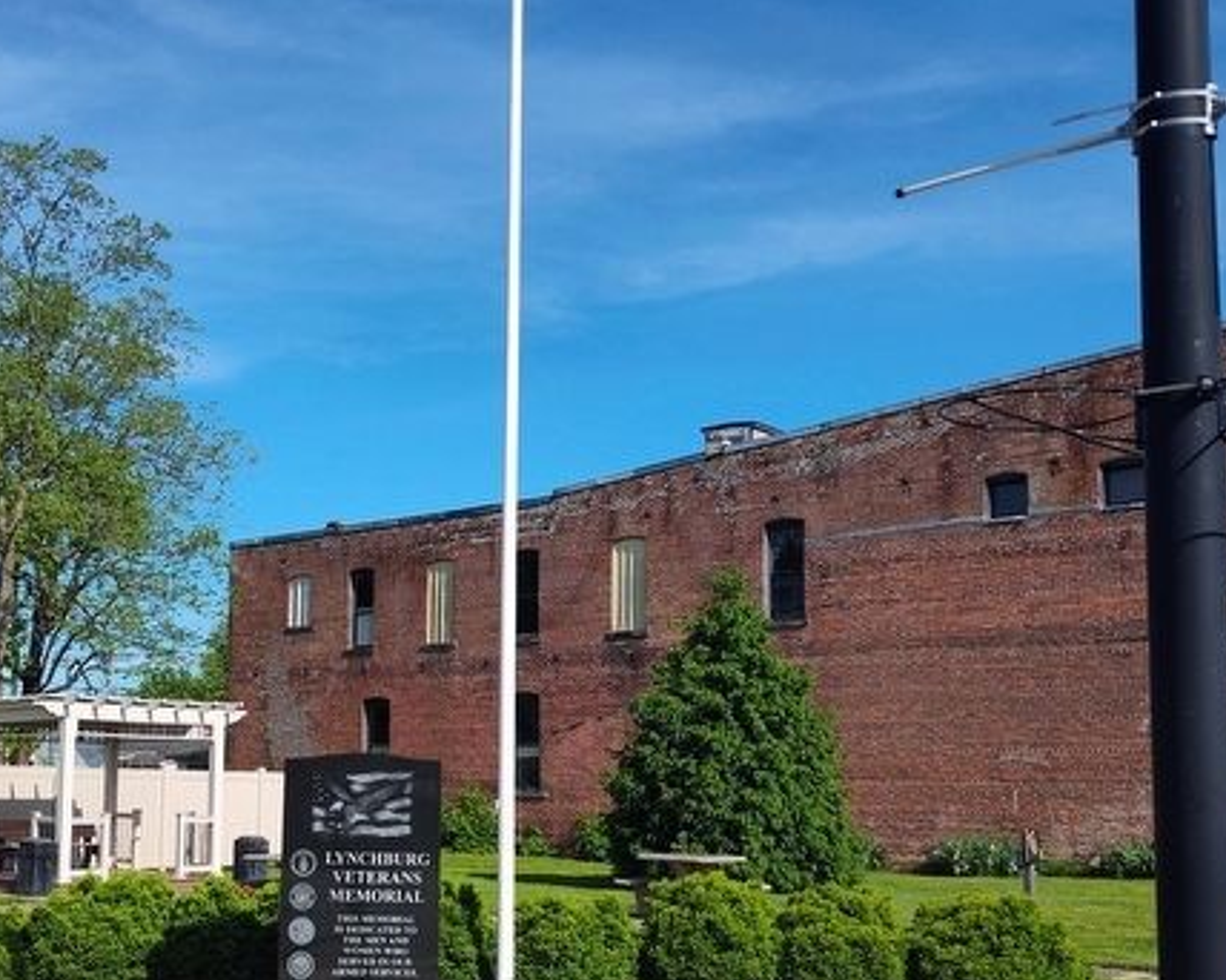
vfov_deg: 35.4
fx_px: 1523
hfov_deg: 43.1
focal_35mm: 42
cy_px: 619
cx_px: 392
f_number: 1.8
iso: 100
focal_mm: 5.56
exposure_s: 1/2026
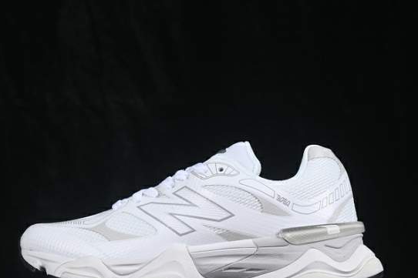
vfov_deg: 13.5
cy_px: 181
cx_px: 201
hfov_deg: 20.2
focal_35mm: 101
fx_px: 1172
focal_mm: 50
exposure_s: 1/80
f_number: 8
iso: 160
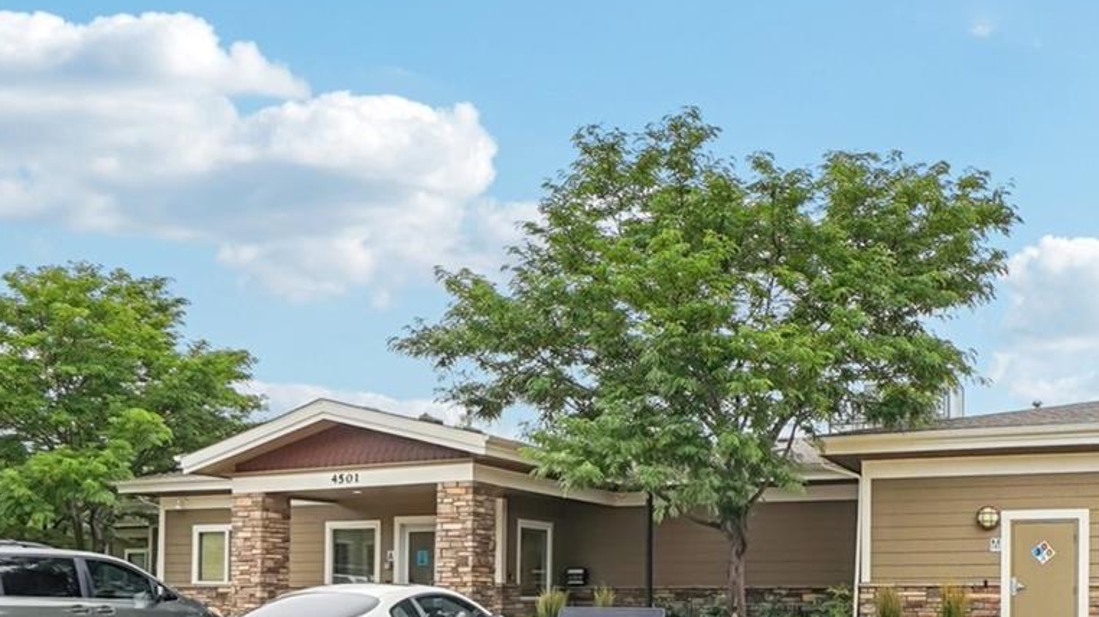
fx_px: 961
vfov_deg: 34.4
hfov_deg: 58.2
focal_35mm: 33
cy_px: 500
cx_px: 731
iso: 100
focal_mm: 10
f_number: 8
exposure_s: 1/160
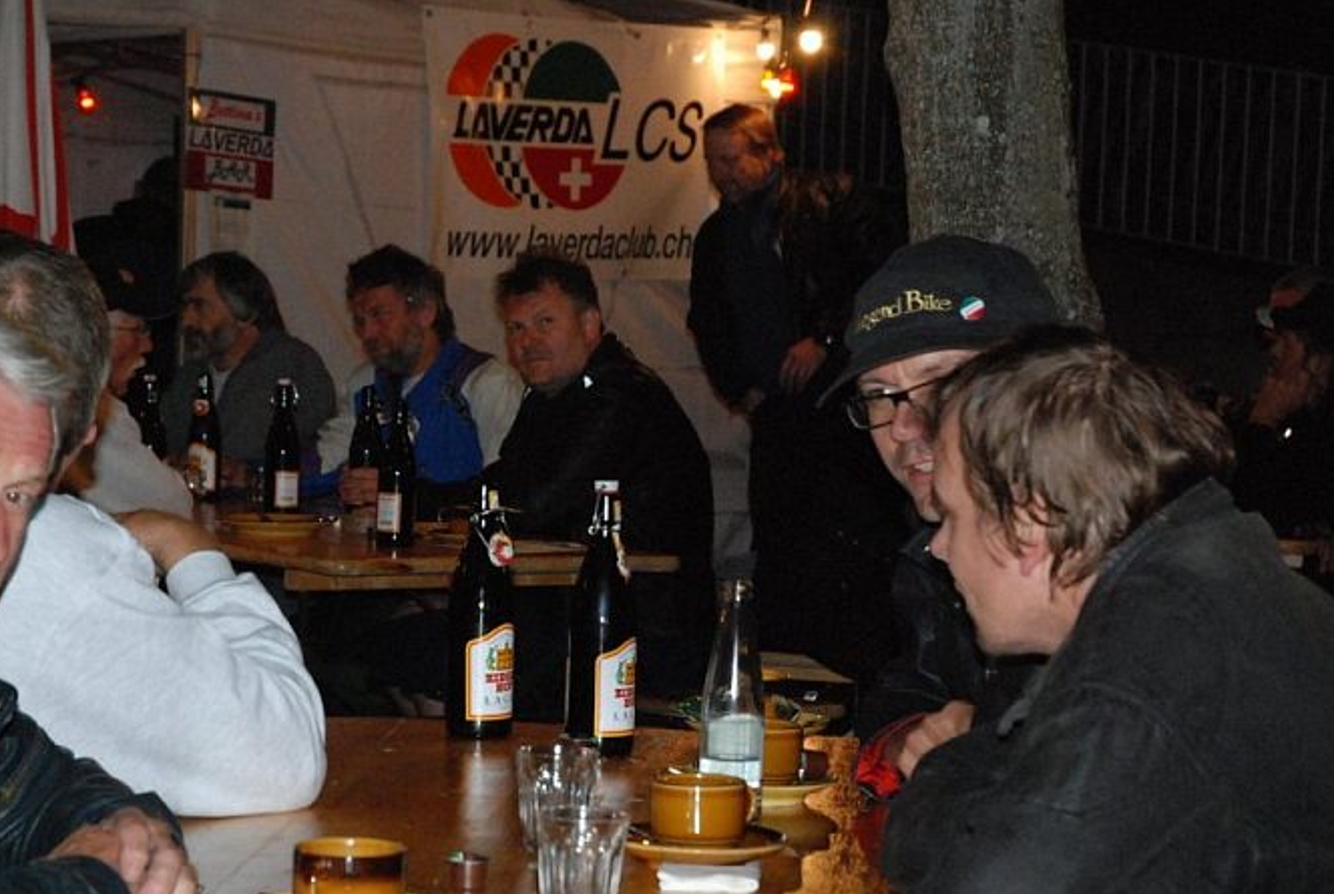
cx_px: 470
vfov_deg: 14.1
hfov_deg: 20.9
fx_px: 3600
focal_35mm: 97
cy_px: 536
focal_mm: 48
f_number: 5.6
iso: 1600
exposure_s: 1/60
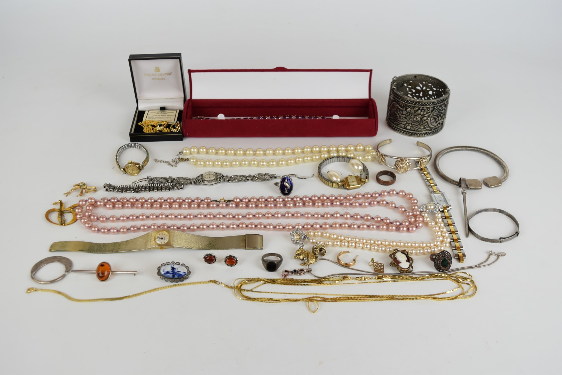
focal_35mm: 38
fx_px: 585
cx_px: 281
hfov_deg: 51.3
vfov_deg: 35.5
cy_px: 188
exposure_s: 1/125
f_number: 5.6
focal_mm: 25
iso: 640
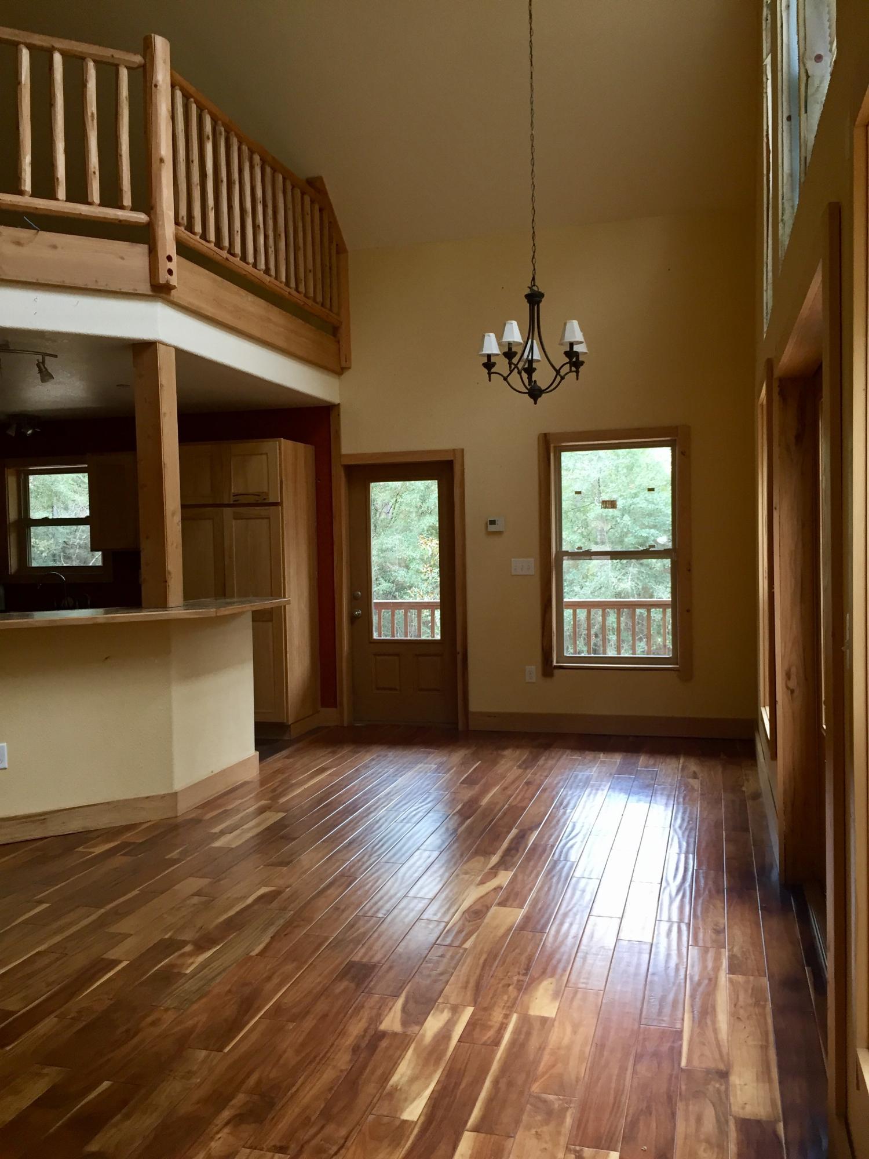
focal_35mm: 29
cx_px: 434
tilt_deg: -1.3
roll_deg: +1.1
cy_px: 580
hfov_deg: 48.2
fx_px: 971
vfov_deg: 61.7
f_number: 2.2
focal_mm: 4.15
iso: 64
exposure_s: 1/30
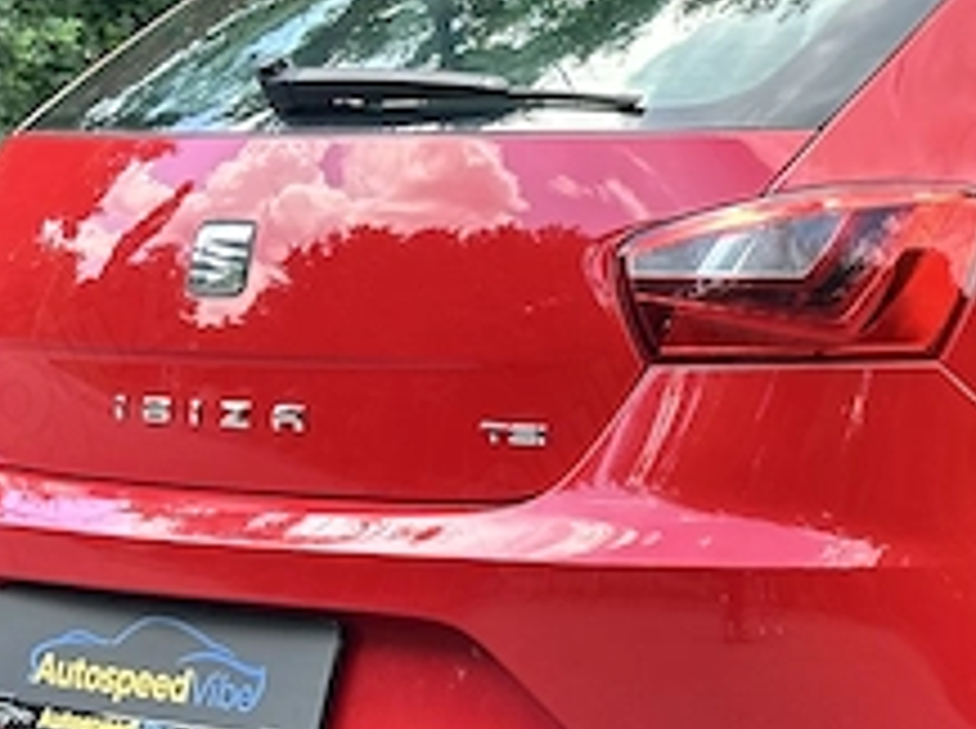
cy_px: 378
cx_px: 1057
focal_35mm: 133
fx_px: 3744
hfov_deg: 14.5
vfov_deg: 11.1
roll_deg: -3.0
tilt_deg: -3.5
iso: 64
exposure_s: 1/251
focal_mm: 6.86
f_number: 1.78
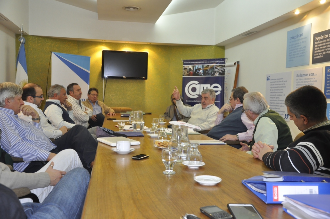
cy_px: 110
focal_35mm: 33
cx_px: 165
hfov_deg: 57.3
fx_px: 302
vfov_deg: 39.9
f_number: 4.5
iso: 1000
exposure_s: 1/60
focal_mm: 22
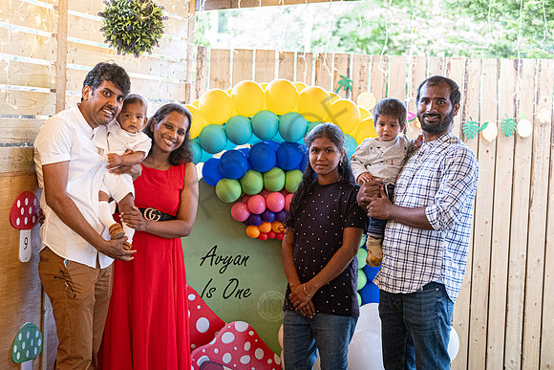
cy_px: 185
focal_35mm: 75
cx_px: 277
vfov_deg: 18.2
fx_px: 1154
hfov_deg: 27.0
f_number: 2.8
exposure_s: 1/60
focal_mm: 50
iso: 3200
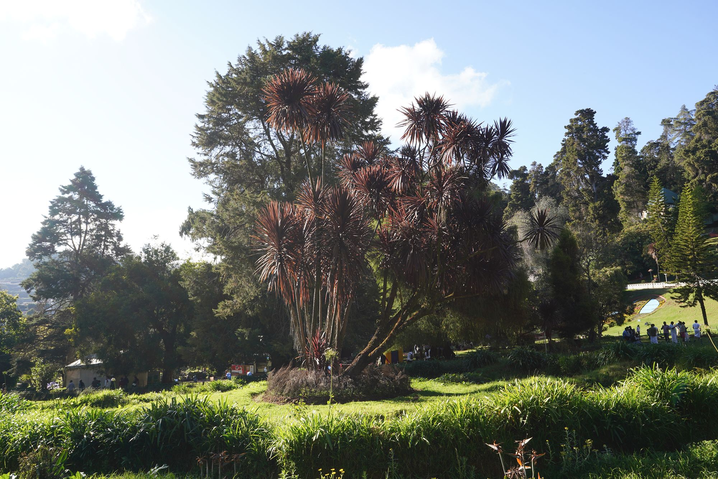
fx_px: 479
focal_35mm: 24
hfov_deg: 73.7
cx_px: 359
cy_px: 240
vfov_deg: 53.1
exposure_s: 1/100
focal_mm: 24
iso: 200
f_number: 11
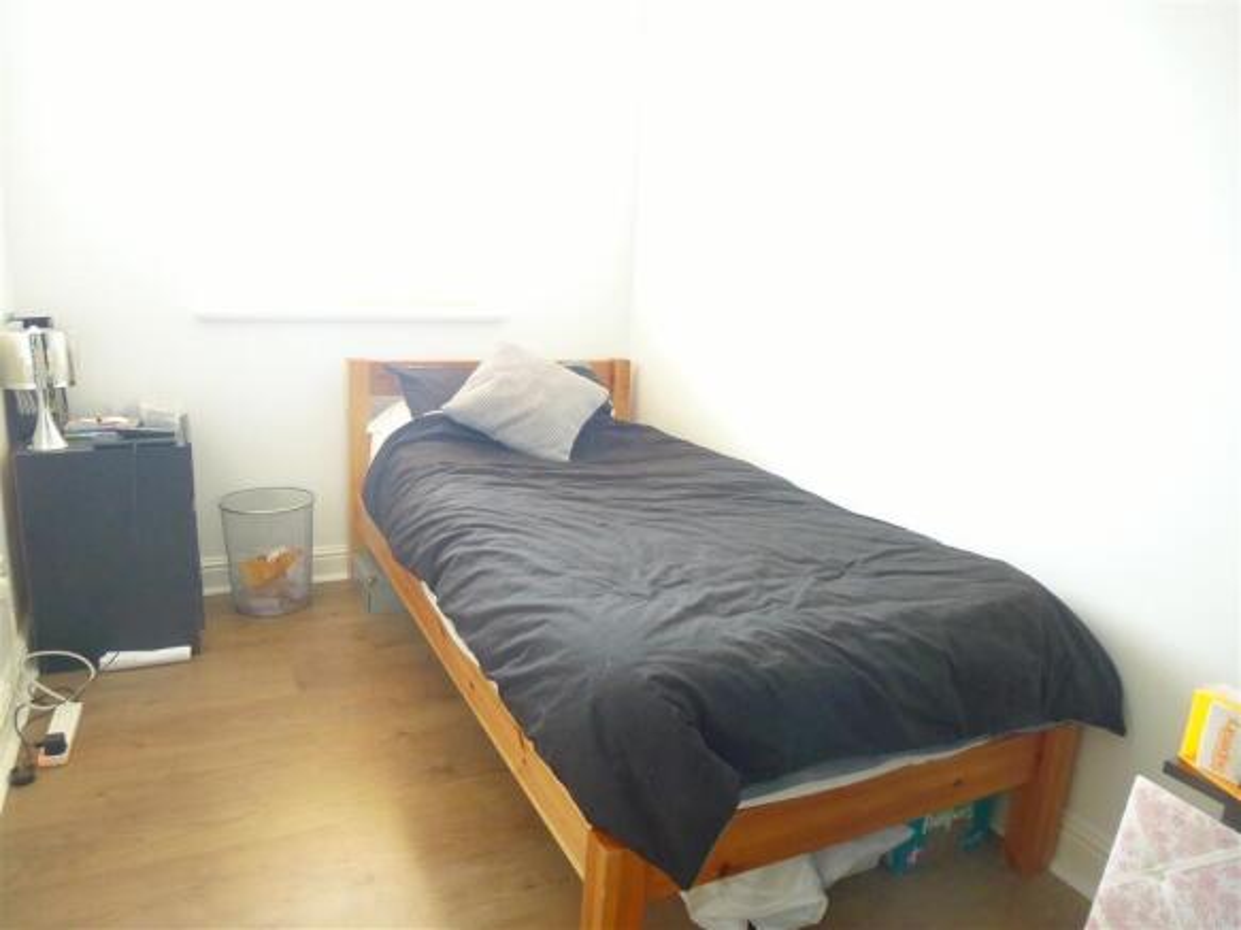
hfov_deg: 71.6
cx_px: 620
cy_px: 465
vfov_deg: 56.8
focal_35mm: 24
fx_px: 860
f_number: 3.3
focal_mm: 4.3
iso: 400
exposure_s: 1/13
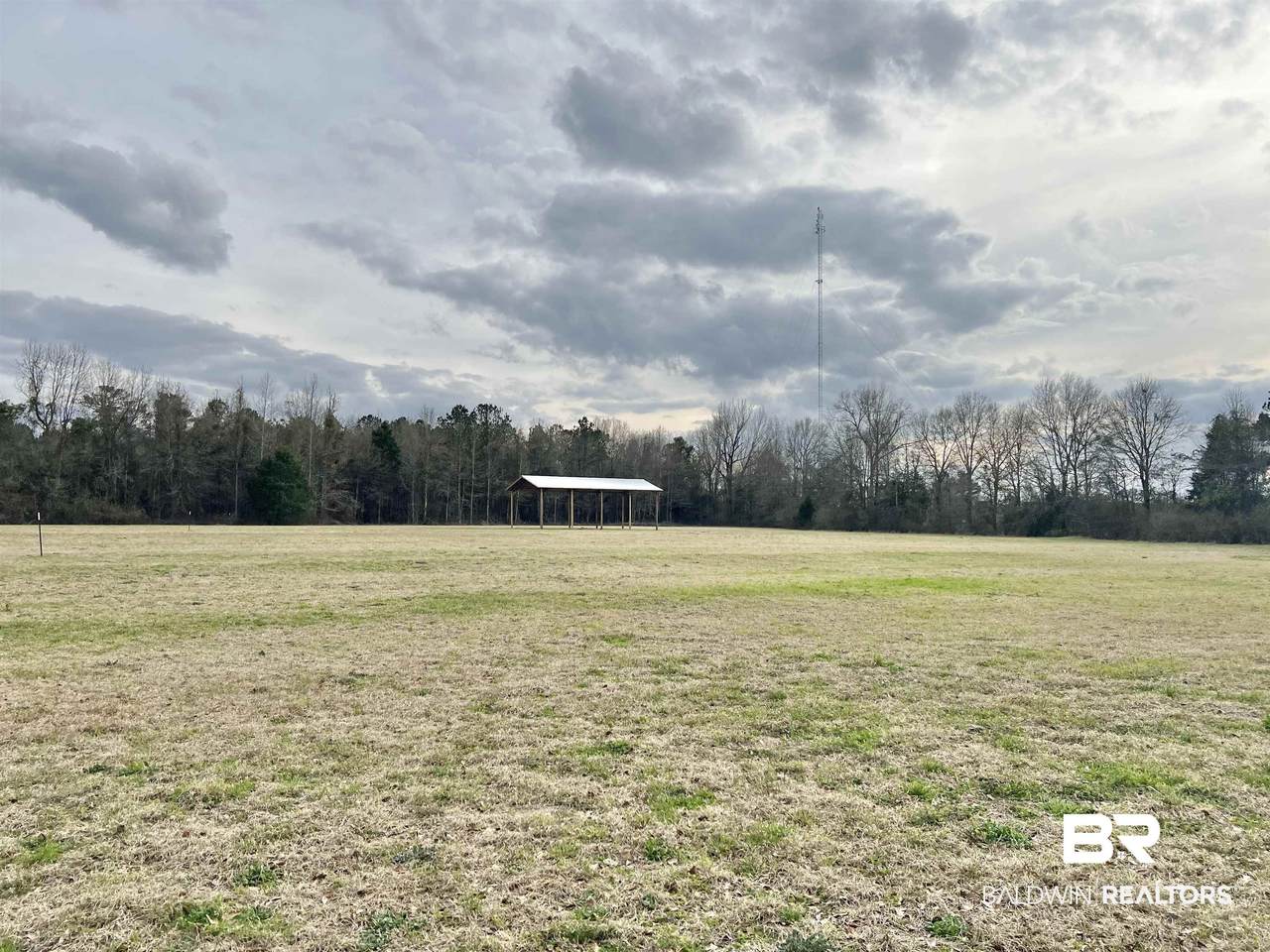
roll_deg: -0.2
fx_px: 954
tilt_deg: +1.2
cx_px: 635
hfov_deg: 67.3
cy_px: 476
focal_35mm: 26
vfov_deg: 53.1
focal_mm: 5.7
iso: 50
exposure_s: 1/4115
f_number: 1.5
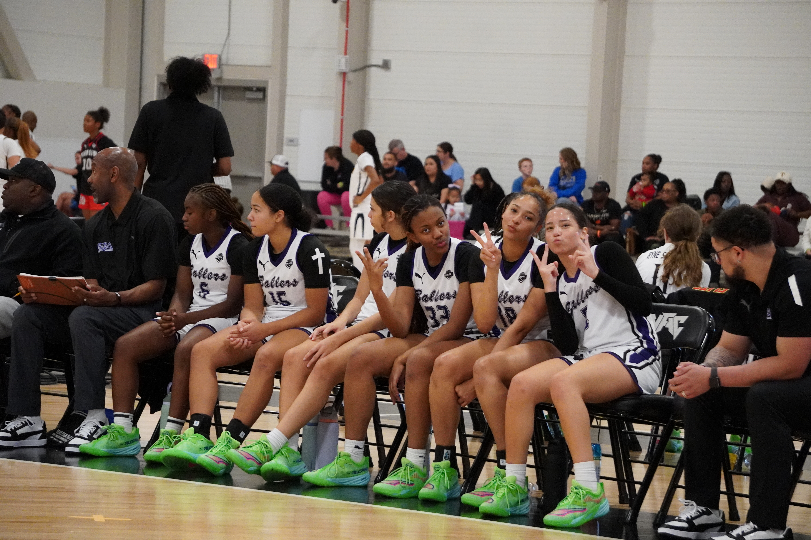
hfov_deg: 14.0
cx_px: 406
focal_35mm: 147
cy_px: 270
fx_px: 3311
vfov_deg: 9.3
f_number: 5.6
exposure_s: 1/250
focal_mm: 98
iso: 6400
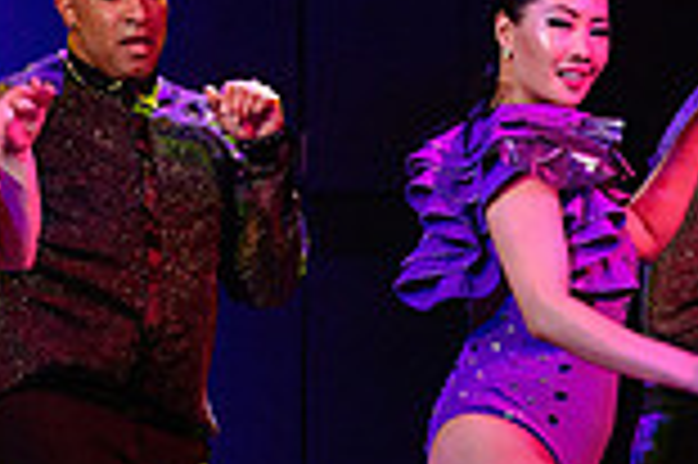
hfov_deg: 4.1
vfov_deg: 2.7
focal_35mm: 499
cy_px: 84
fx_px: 9665
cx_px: 203
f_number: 2.8
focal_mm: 112
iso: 1600
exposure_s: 1/200
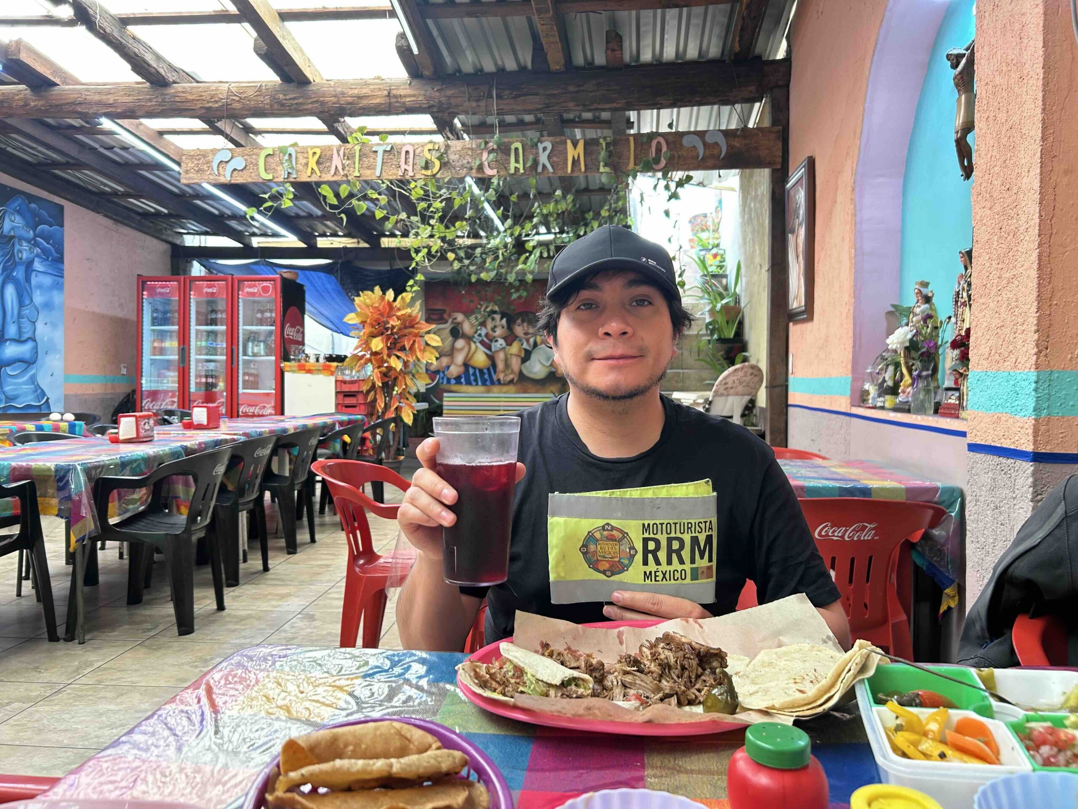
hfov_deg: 67.3
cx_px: 539
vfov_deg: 53.1
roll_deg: +0.1
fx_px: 810
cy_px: 404
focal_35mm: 26
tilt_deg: -2.5
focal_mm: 5.7
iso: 64
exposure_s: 1/120
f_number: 1.5
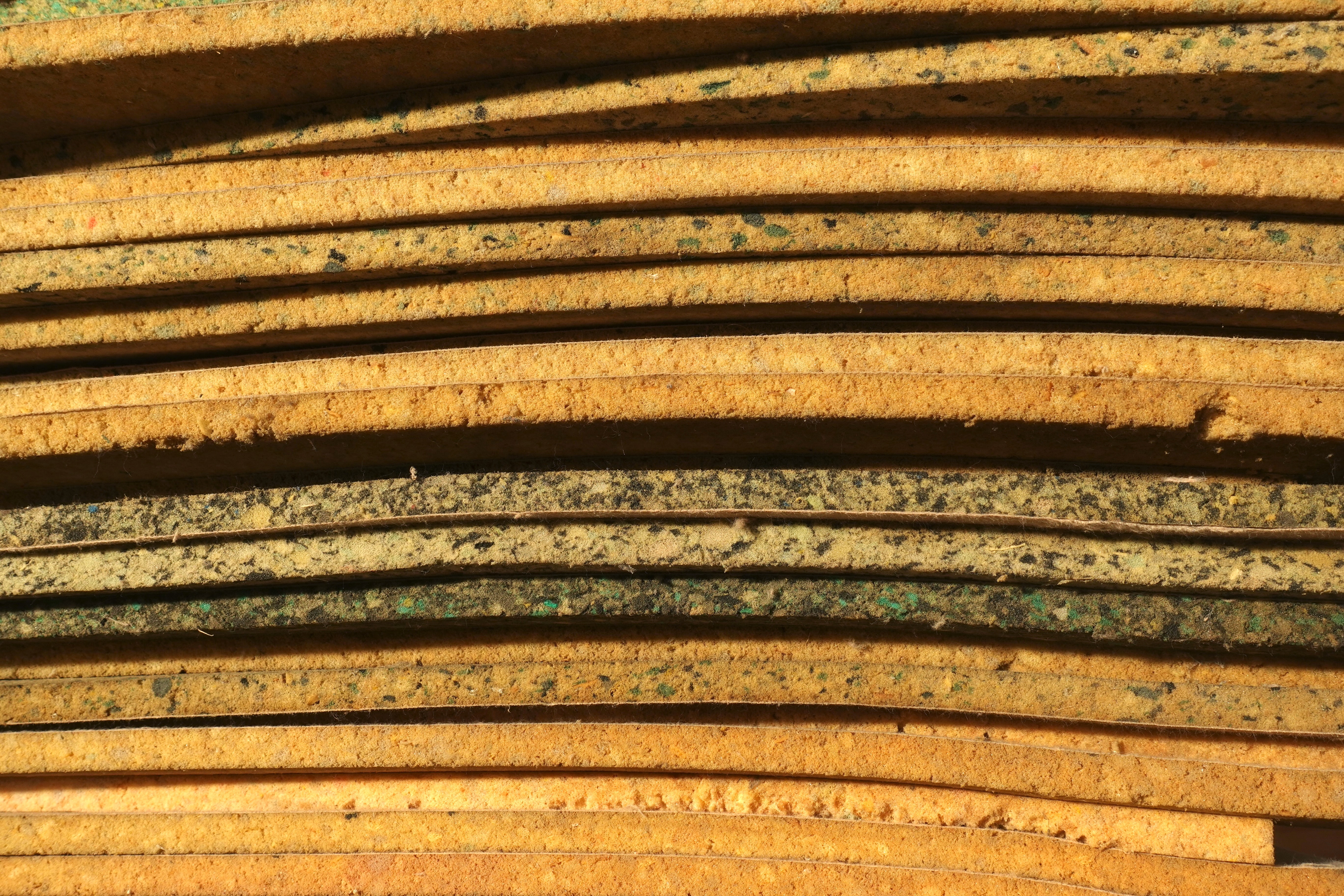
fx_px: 1157
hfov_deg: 60.3
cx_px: 672
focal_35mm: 31
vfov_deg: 42.3
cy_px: 448
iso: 100
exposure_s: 1/250
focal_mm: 11.45
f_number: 4
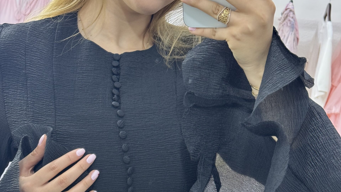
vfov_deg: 17.1
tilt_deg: -27.2
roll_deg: -5.1
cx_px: 171
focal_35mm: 70
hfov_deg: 30.1
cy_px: 161
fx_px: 633
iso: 160
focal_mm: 6.76
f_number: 1.78
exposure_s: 1/50
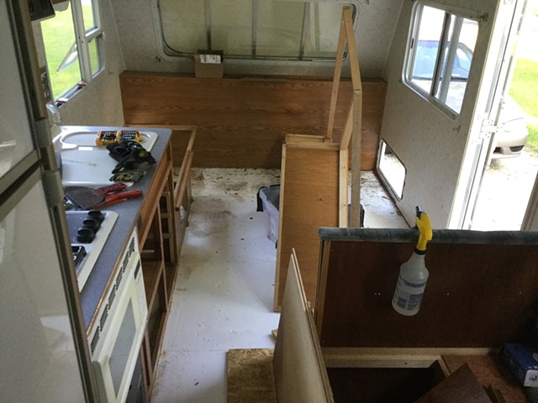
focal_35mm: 31
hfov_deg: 58.4
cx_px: 269
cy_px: 202
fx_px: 482
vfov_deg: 45.4
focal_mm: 3.3
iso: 40
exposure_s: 1/30
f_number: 2.4
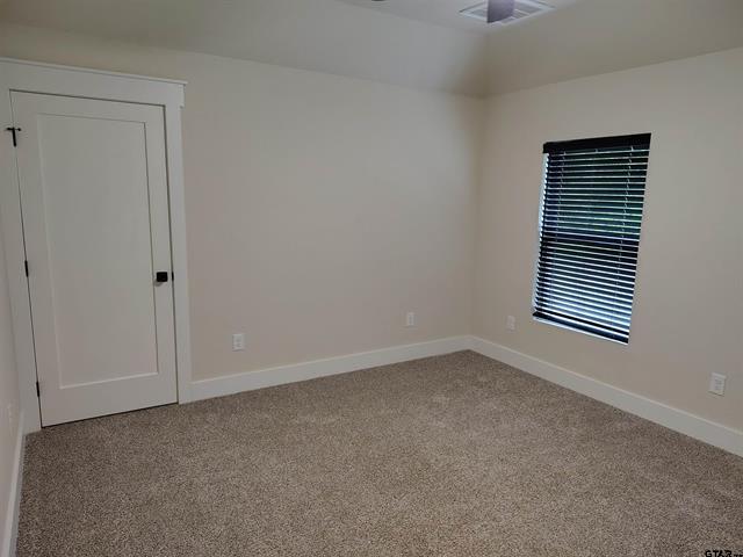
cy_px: 278
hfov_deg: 71.6
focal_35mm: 24
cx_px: 372
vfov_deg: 56.8
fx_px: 515
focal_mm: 5.56
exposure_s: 1/60
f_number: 1.8
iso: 1679
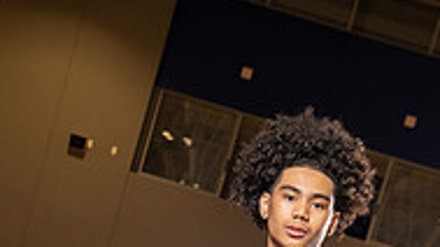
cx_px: 226
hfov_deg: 25.0
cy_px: 513
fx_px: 991
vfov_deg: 12.3
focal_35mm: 85
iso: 400
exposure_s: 1/250
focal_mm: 34
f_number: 4.5
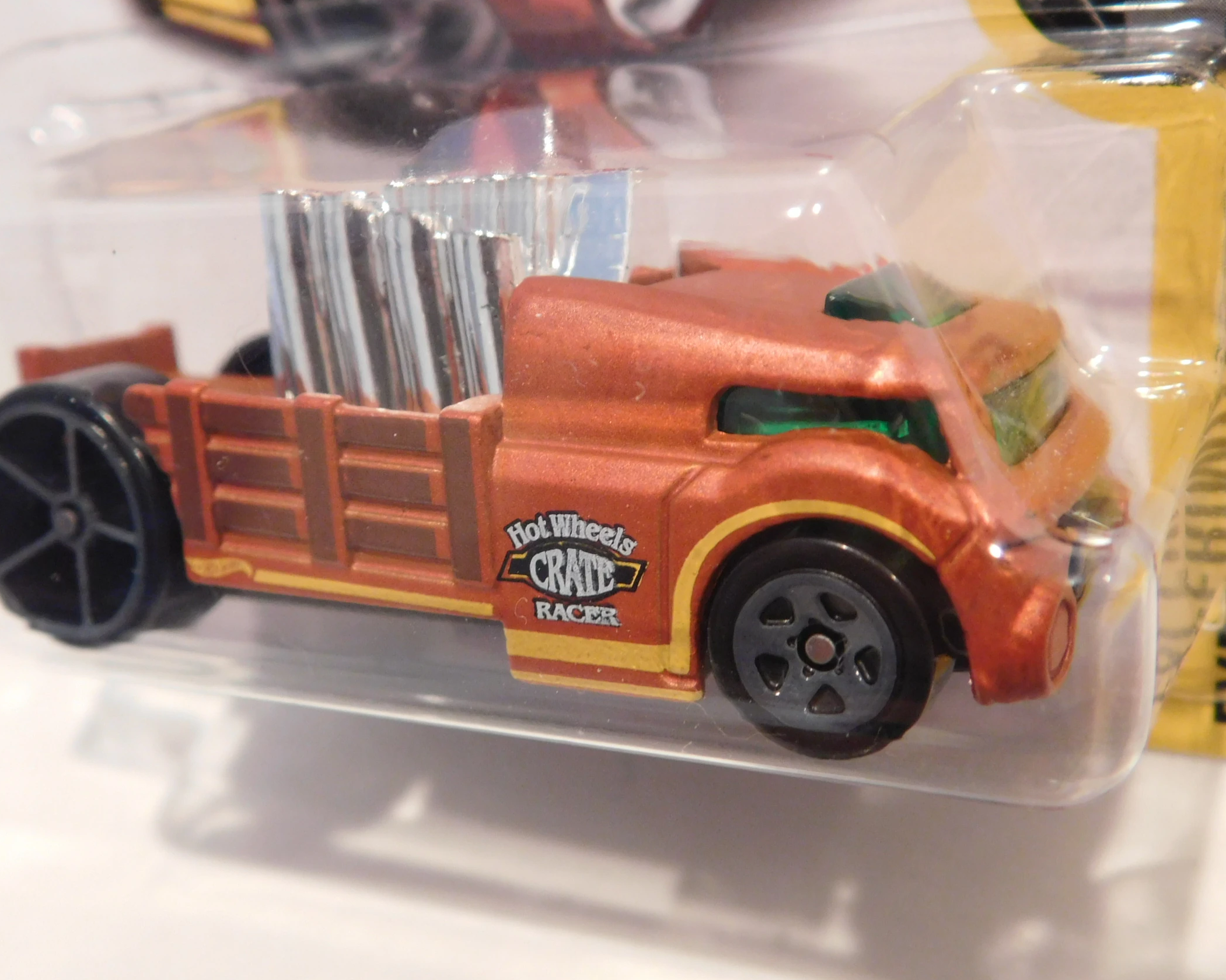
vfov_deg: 39.2
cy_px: 490
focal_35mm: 38
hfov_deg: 47.9
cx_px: 570
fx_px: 1379
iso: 400
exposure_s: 1/10
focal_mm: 6.3
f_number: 3.5
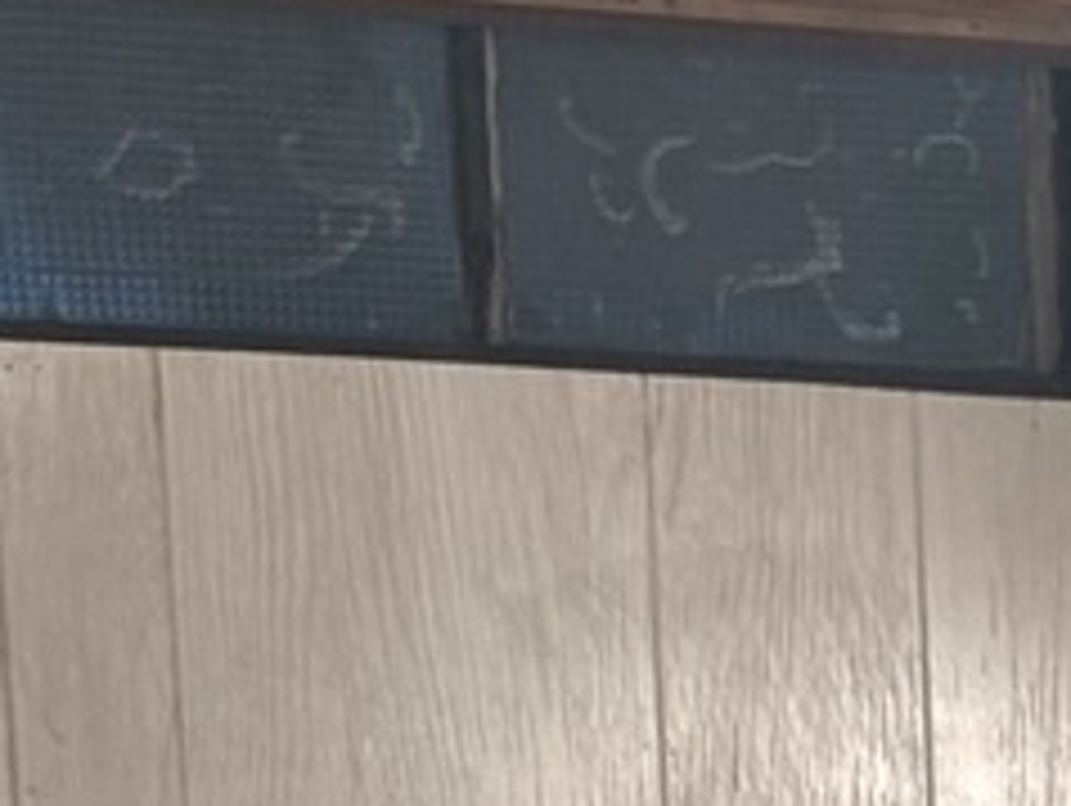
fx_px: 4491
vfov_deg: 9.1
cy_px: 2040
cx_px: 1922
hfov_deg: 12.4
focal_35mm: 145
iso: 160
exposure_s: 1/60
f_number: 1.78
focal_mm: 6.76
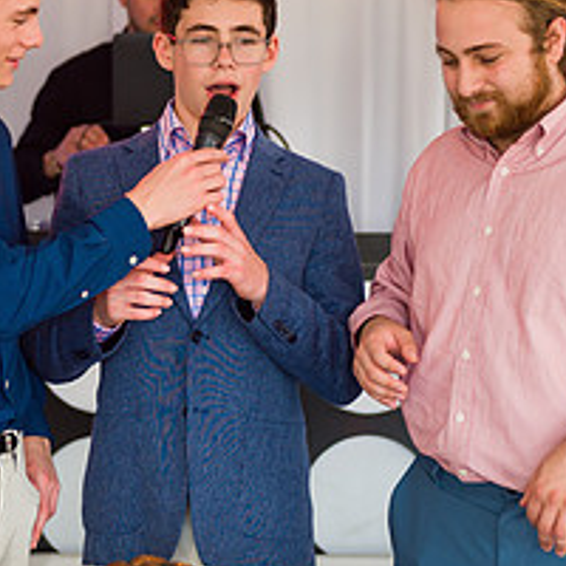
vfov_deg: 12.2
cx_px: 181
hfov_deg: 12.2
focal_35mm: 143
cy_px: 243
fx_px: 2645
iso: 200
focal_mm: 58
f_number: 3.2
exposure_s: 1/200
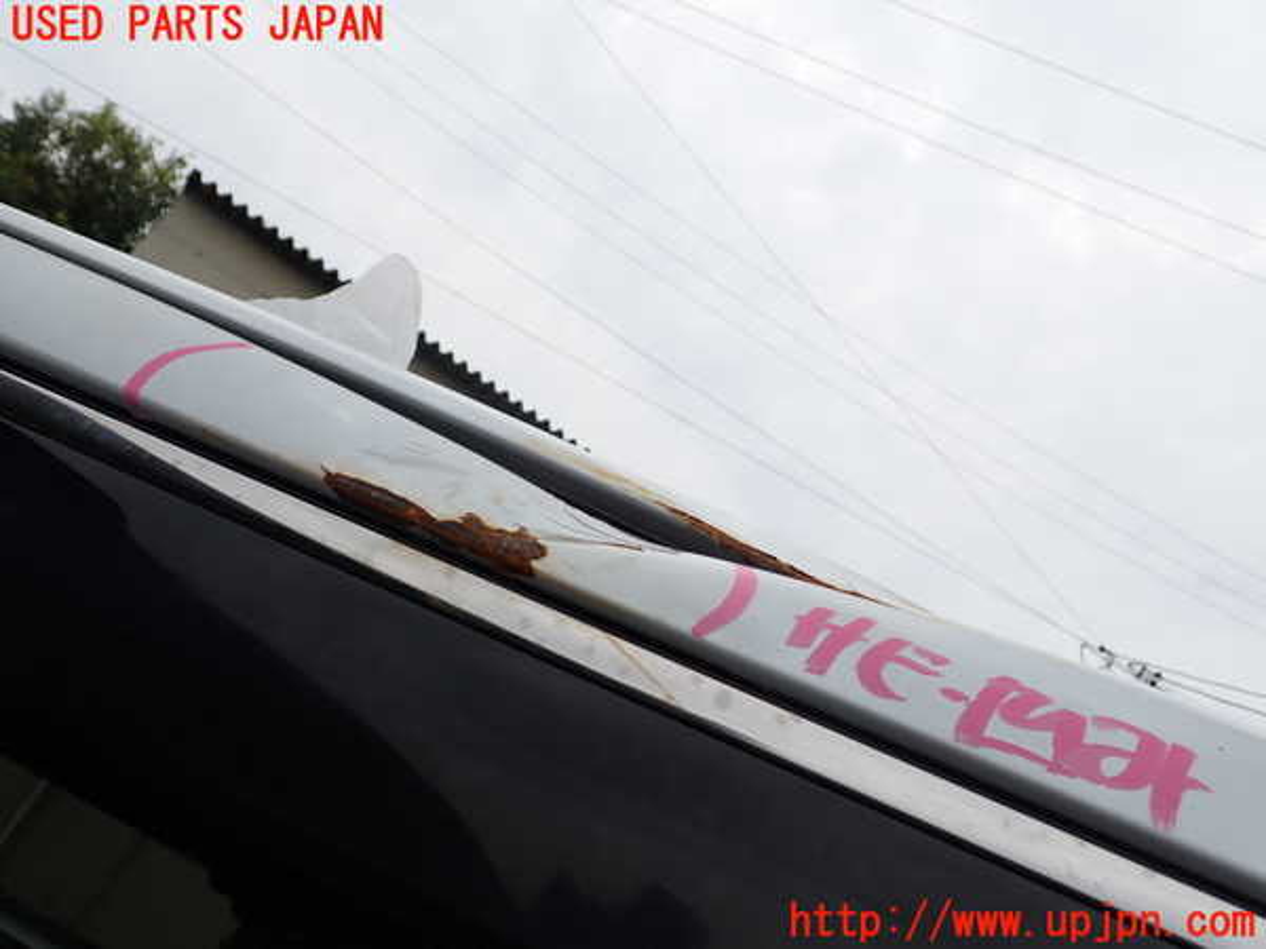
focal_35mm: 30
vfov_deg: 46.8
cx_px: 633
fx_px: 1097
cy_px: 474
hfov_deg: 60.0
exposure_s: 1/250
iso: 100
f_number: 9
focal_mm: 5.4
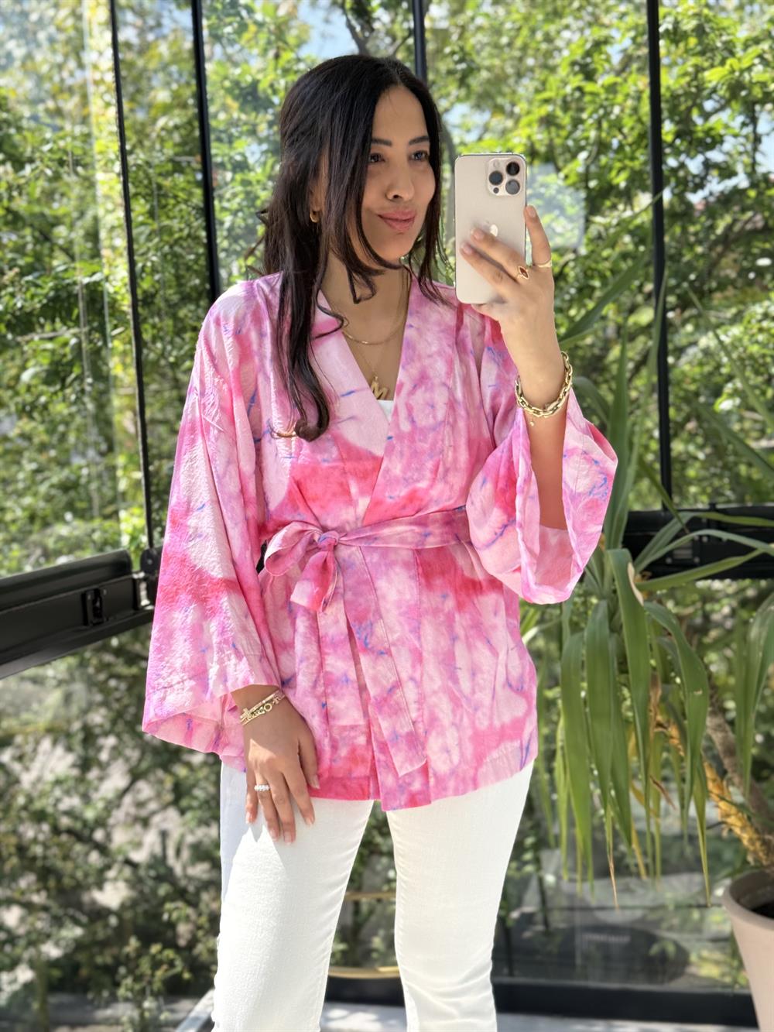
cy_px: 516
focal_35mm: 48
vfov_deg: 39.7
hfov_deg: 30.3
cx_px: 387
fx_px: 1431
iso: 100
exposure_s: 1/615
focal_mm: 6.76
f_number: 1.78
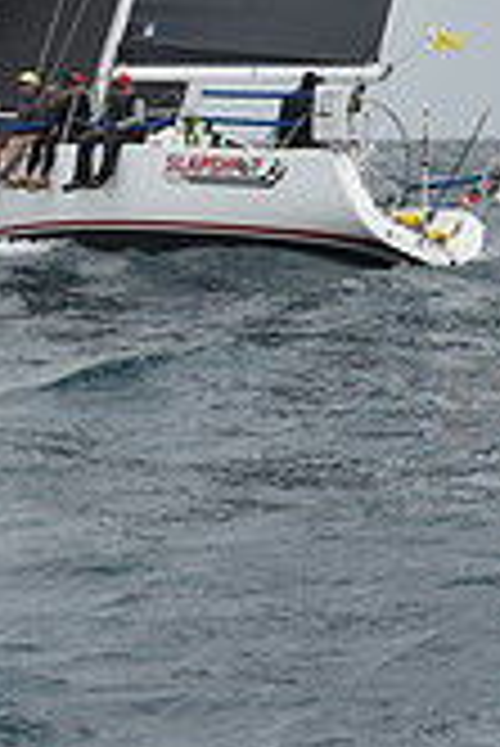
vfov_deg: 8.3
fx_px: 5072
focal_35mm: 244
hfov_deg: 5.6
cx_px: 209
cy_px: -292
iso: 250
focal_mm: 70
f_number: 10
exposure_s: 1/800
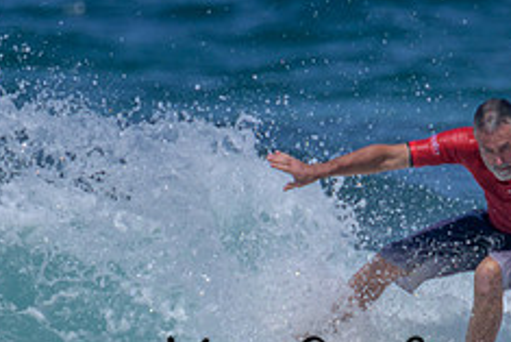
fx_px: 31601
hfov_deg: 0.9
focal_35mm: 2225
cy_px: 299
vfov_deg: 0.6
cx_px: 314
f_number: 11
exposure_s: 1/2000
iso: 500
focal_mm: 800
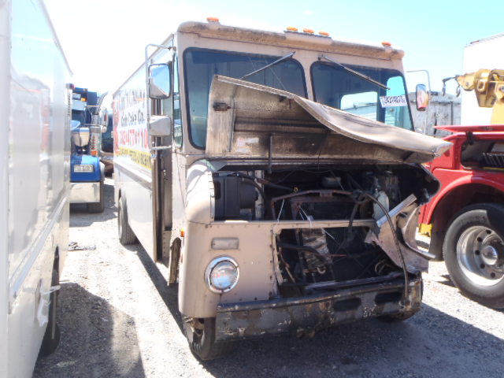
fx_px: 408
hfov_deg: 63.4
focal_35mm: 28
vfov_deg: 49.7
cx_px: 252
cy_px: 189
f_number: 4.5
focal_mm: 5
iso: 80
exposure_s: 1/125
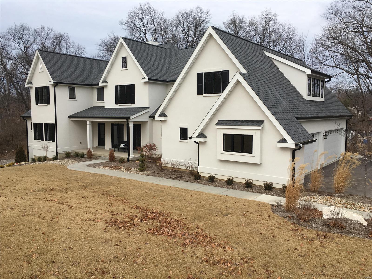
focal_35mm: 29
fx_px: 312
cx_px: 186
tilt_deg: -3.5
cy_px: 140
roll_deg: +0.0
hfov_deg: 61.7
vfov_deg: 48.2
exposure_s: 1/496
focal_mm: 4.15
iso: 25
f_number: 2.2
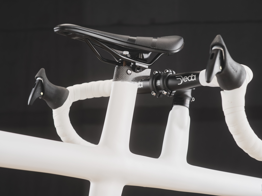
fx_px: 537
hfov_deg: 27.4
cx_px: 131
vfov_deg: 20.7
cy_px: 98
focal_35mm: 71
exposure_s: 1/125
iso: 400
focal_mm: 90
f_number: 9
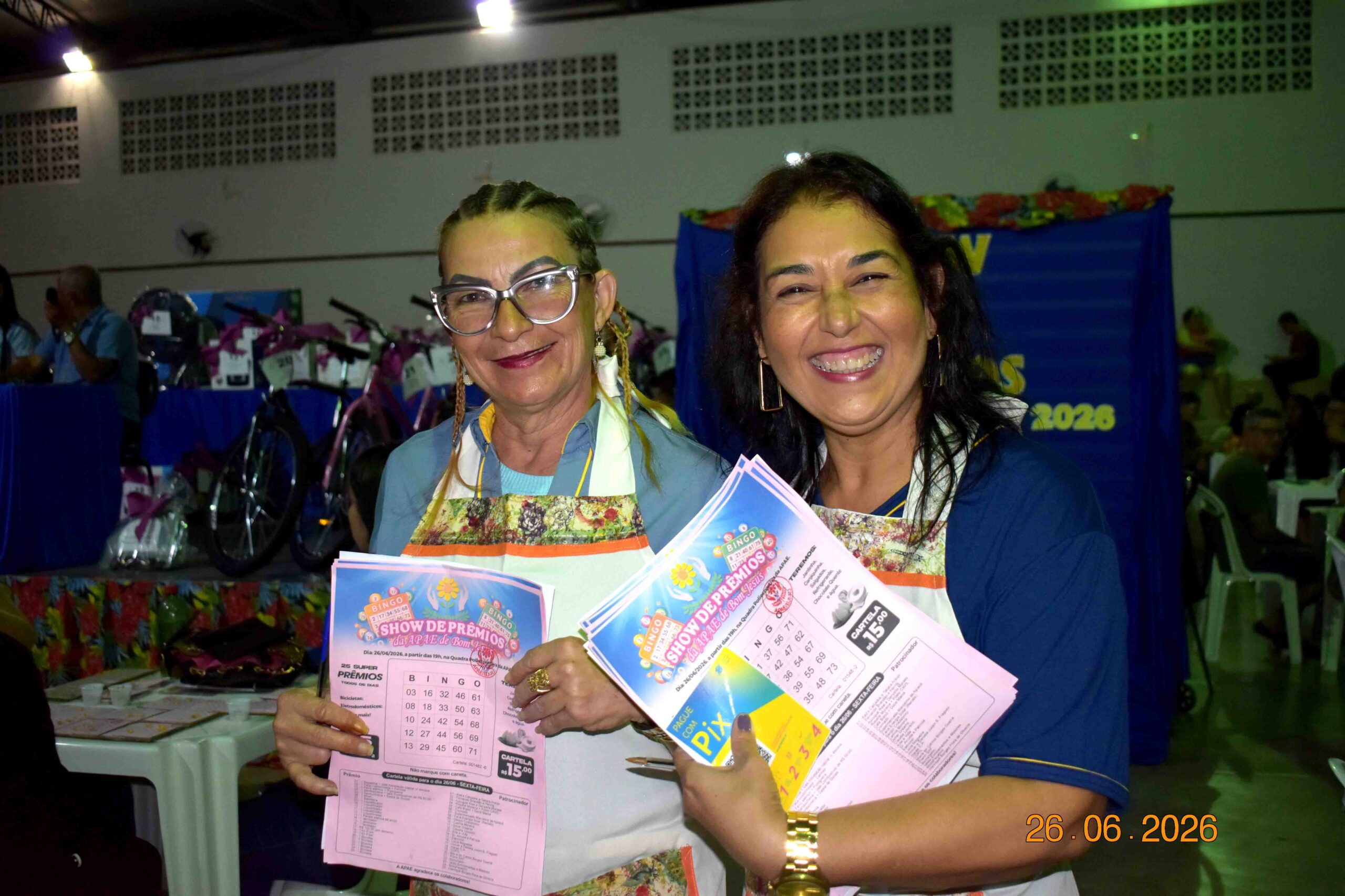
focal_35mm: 38
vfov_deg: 35.5
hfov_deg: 51.3
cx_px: 672
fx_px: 1401
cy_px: 448
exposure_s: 1/160
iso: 800
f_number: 4
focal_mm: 25
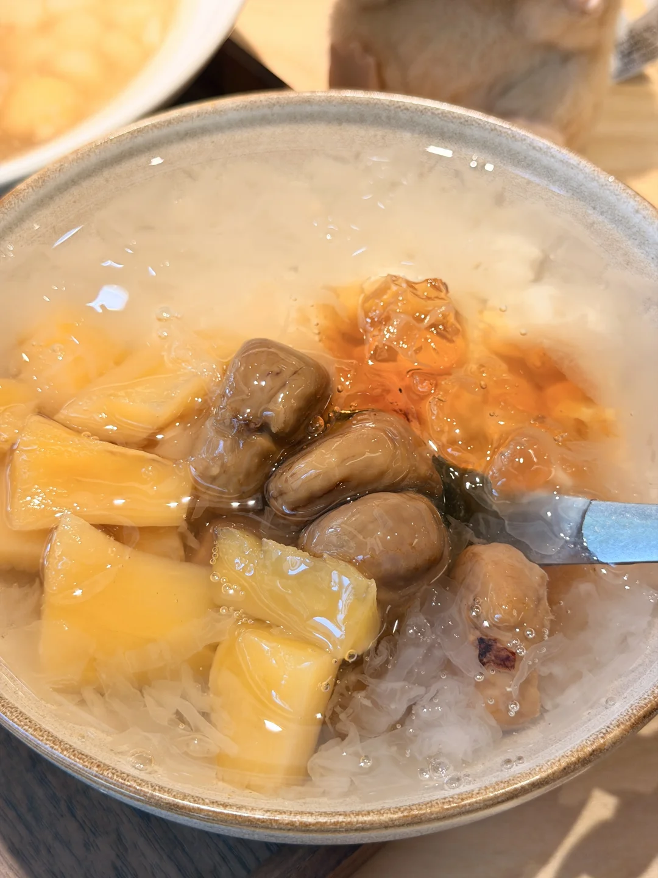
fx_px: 1217
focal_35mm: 48
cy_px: 439
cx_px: 329
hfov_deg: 30.3
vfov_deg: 39.7
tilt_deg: -55.1
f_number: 1.78
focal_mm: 6.76
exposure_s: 1/121
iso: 80
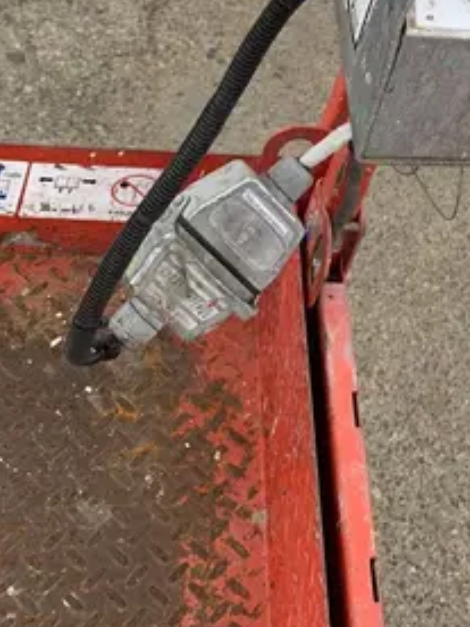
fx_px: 1249
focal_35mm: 69
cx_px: 595
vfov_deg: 25.1
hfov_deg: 19.8
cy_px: -144
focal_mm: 4.25
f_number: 1.8
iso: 25
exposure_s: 1/362
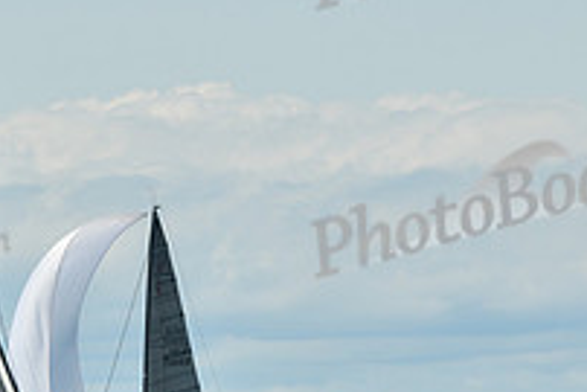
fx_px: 9382
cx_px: 163
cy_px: 393
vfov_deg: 2.4
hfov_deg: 3.6
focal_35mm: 575
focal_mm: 200
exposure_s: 1/640
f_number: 8
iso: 320
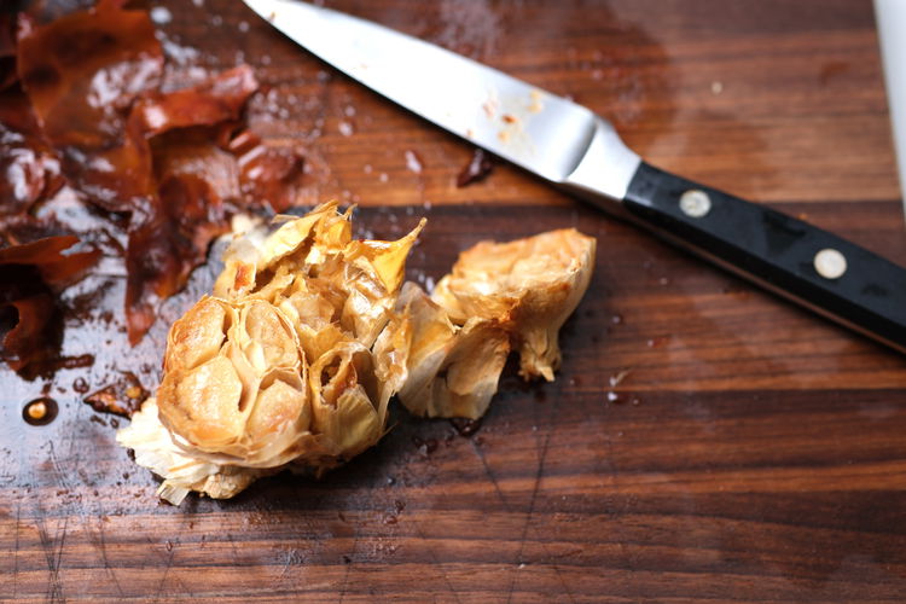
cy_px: 302
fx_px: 1132
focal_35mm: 45
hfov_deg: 43.6
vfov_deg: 29.9
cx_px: 453
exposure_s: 1/42
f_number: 2.8
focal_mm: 30
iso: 160
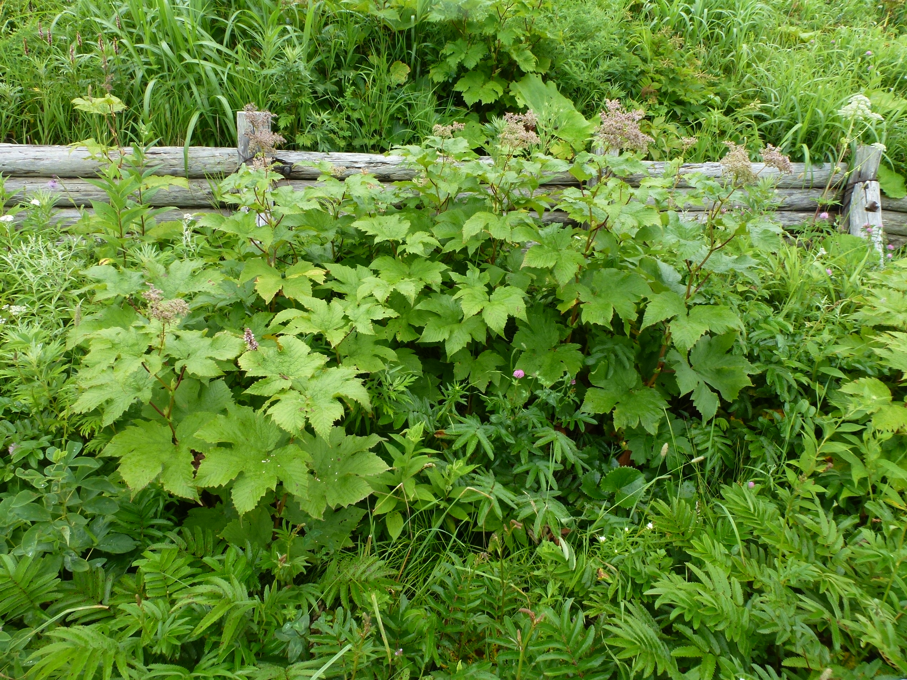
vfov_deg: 56.8
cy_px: 340
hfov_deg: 71.6
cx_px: 454
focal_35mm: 24
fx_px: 629
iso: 100
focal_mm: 4.3
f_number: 4
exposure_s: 1/125
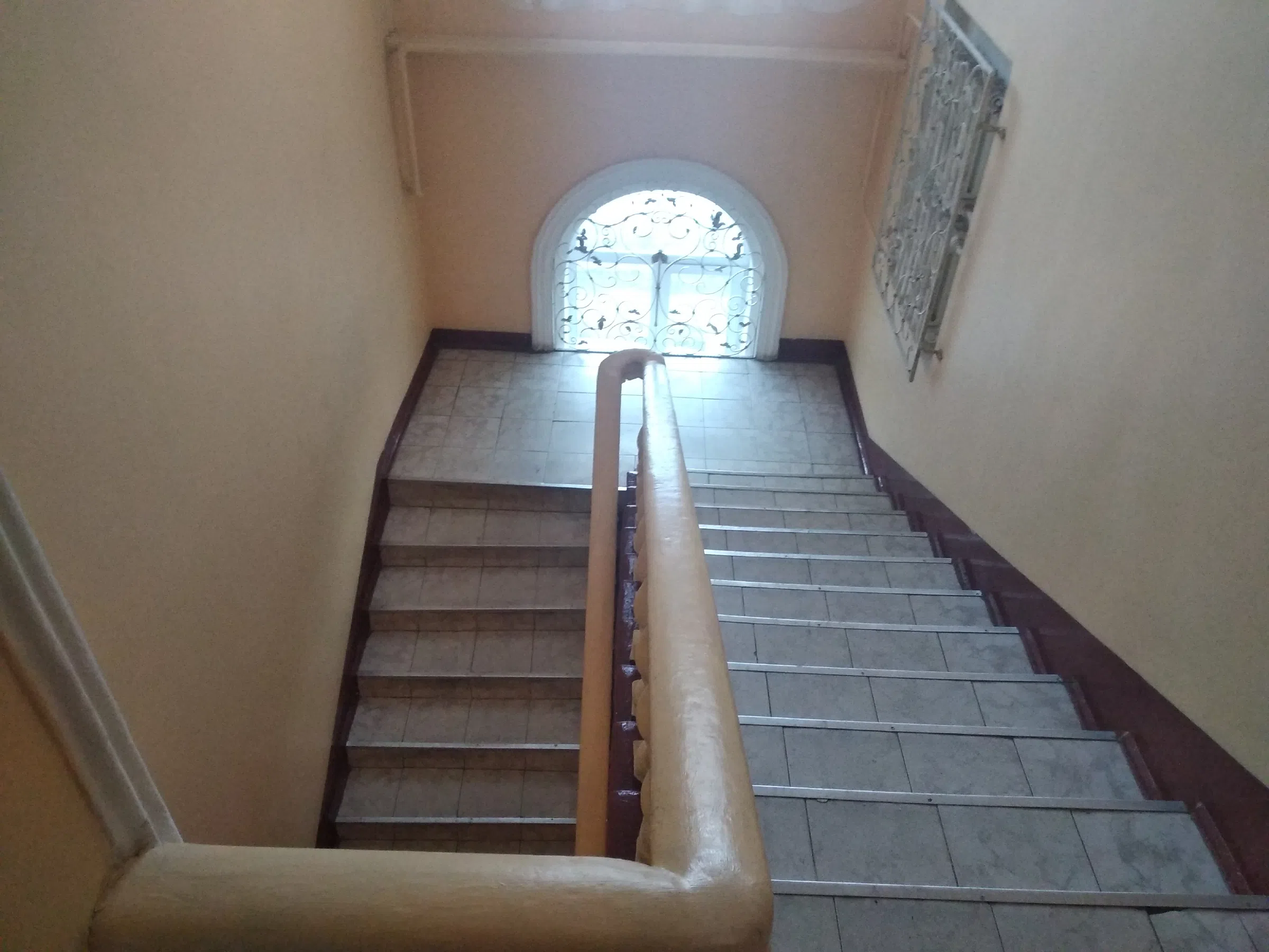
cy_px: 476
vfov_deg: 53.1
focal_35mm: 26
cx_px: 634
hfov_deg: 67.3
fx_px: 953
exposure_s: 1/25
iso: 1250
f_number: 2.2
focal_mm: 3.81
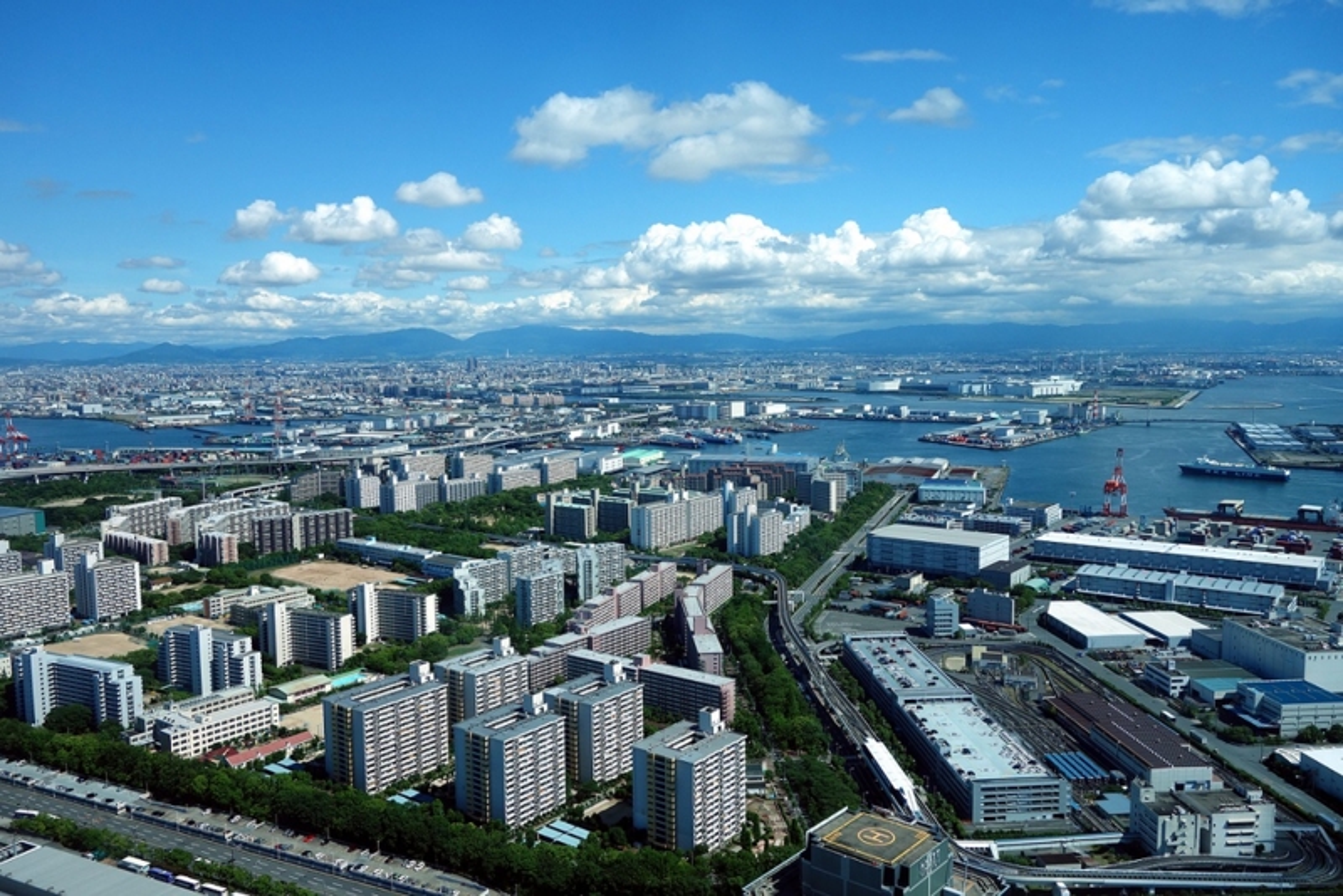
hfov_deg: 65.5
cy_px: 448
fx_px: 1045
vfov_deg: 46.4
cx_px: 672
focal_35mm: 28
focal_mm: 10.4
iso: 125
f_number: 5.6
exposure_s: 1/400
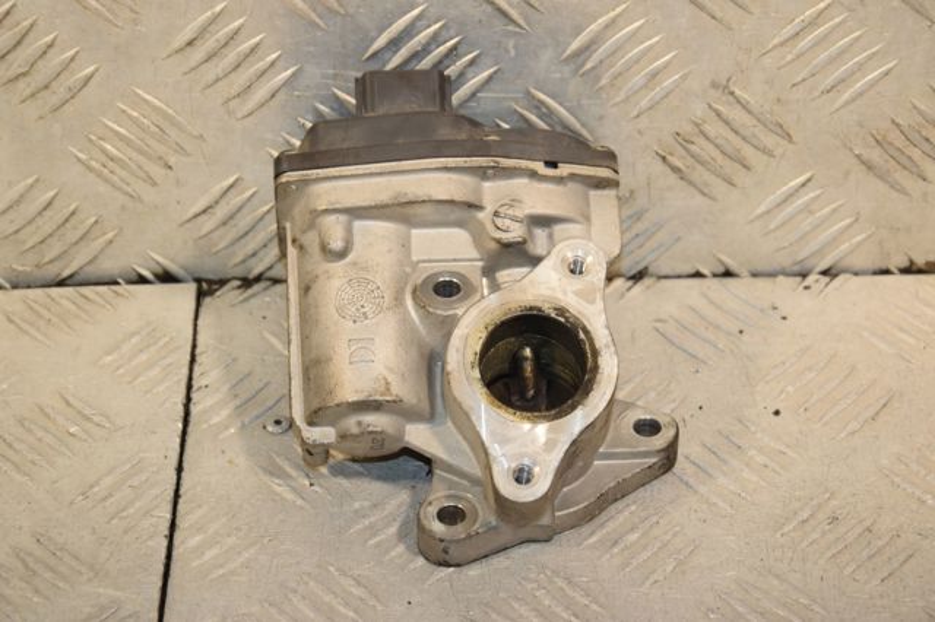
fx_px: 2726
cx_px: 468
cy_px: 311
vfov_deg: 13.0
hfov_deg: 19.5
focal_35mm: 105
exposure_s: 1/200
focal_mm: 70
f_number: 6.3
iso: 800
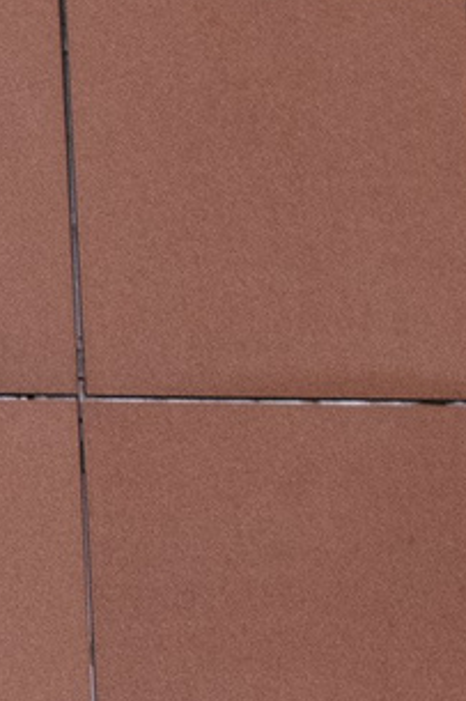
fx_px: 4879
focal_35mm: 251
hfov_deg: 5.0
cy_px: 758
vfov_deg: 8.2
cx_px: -1213
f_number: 4
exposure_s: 1/160
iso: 320
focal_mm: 24
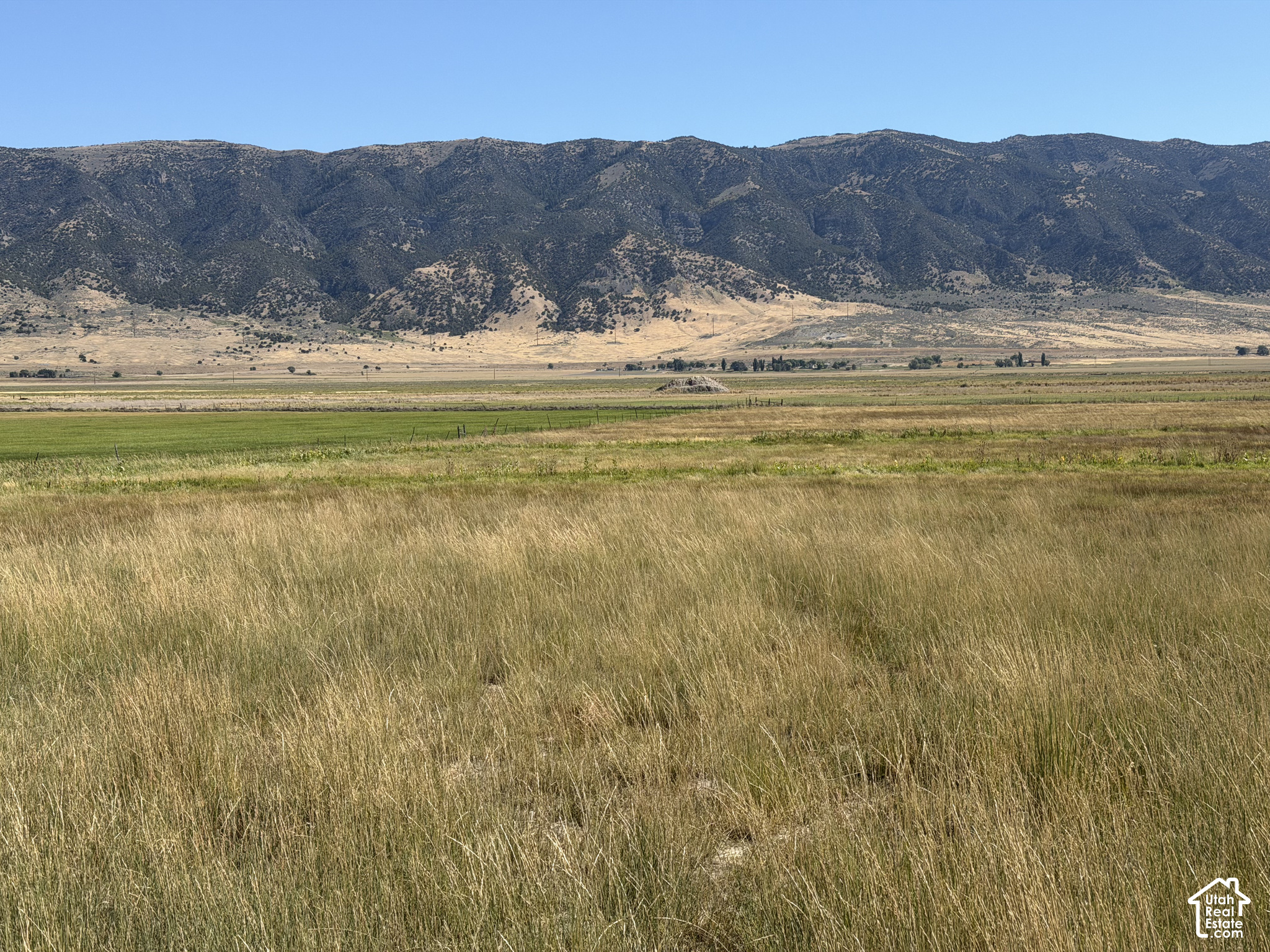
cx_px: 635
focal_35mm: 48
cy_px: 476
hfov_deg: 39.7
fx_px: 1761
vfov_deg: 30.3
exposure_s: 1/4587
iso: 64
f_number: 1.78
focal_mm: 6.76
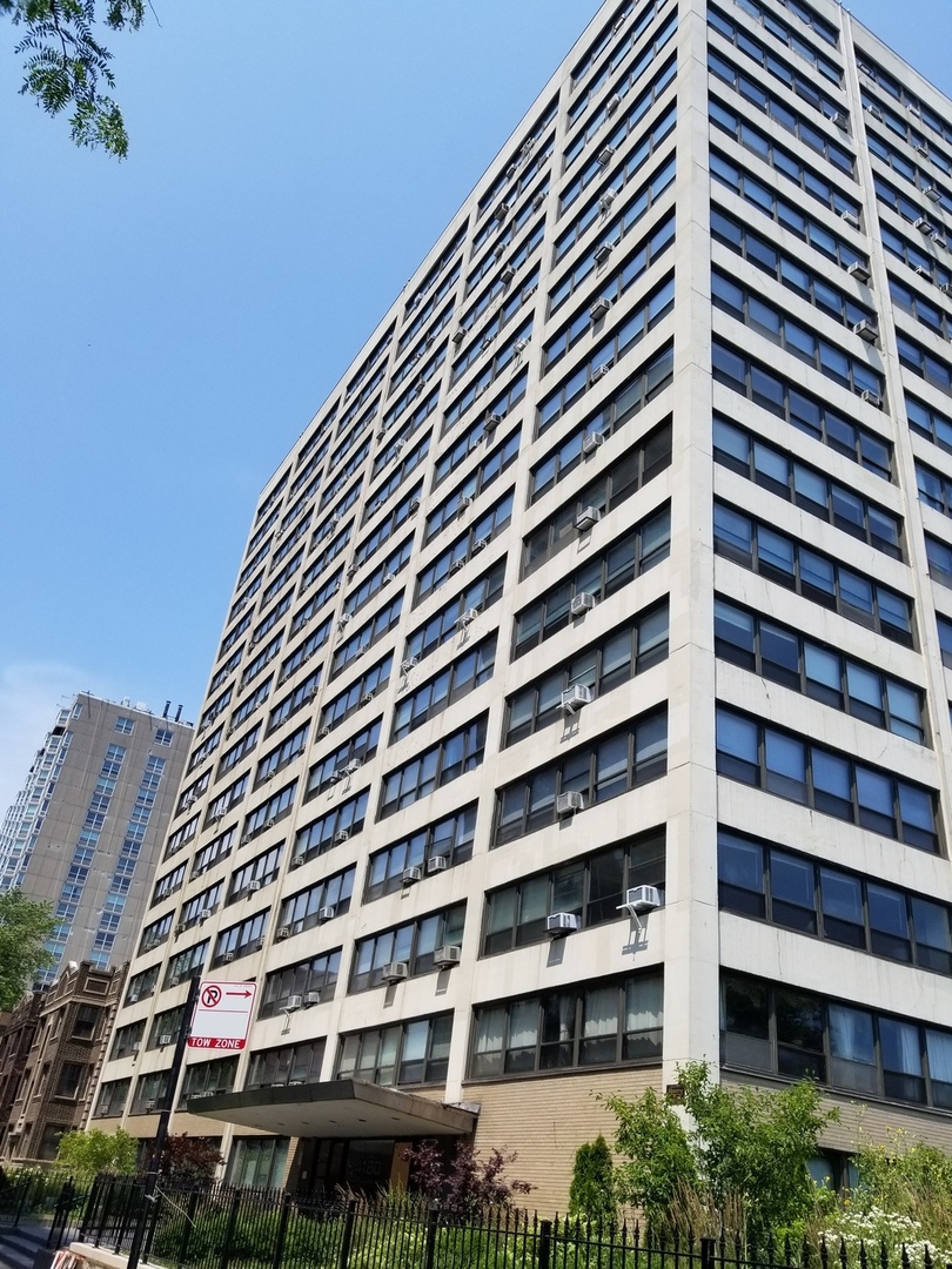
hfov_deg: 53.1
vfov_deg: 67.3
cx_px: 476
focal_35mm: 26
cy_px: 634
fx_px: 953
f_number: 1.7
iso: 50
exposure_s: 1/2496
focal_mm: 4.25
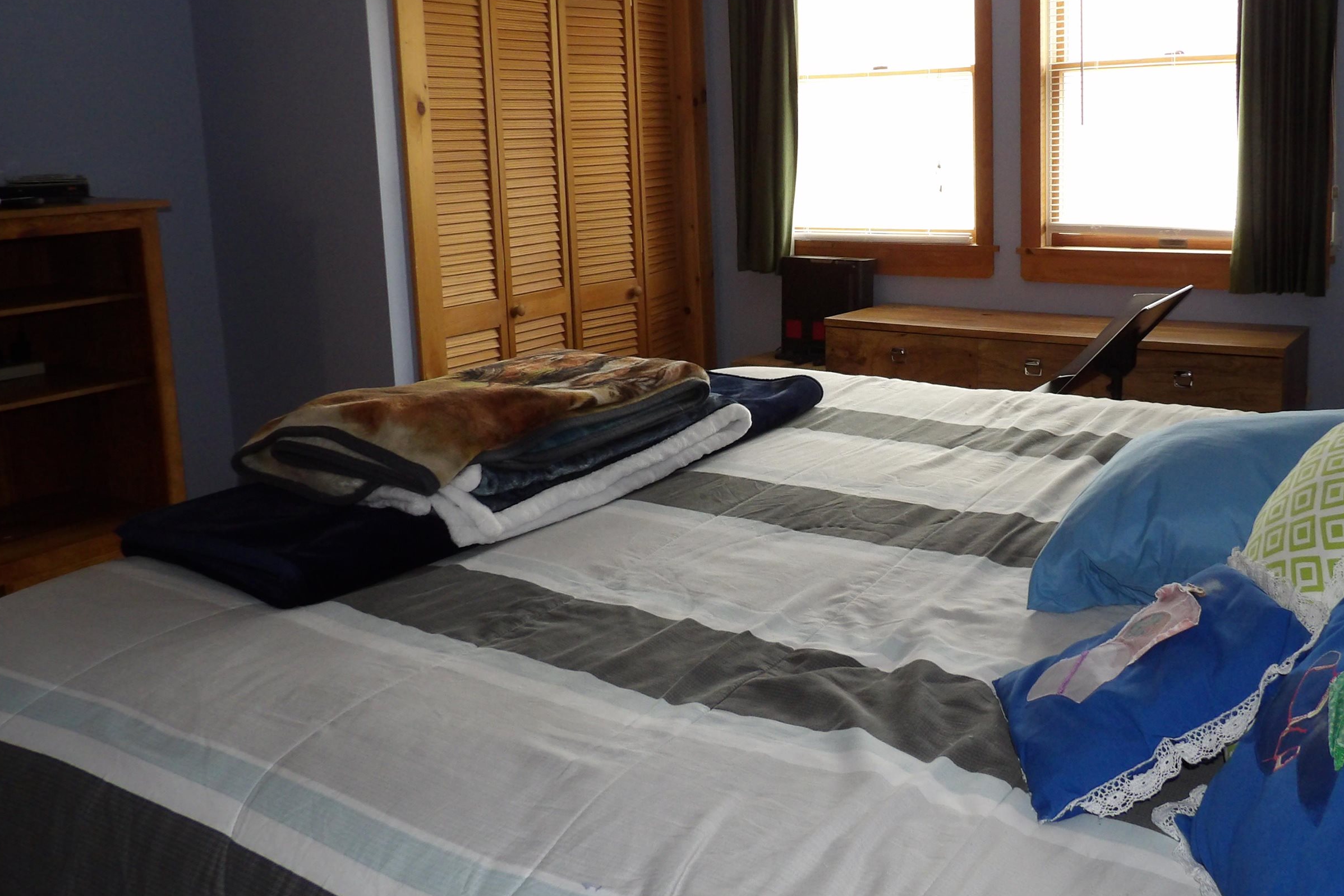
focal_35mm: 32
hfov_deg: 58.0
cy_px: 332
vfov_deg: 40.8
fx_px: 1195
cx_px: 838
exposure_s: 1/33
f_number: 3.2
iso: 200
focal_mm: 4.3
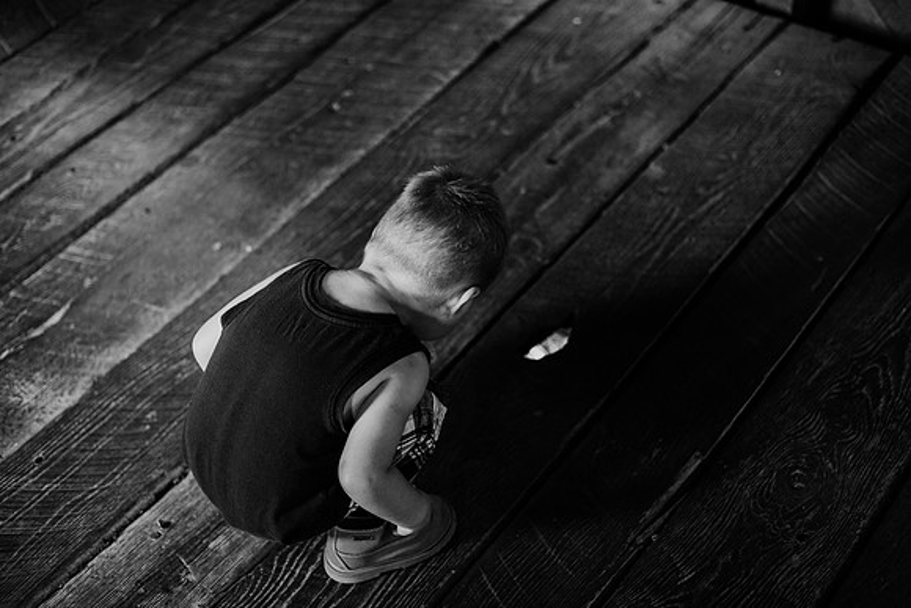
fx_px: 1266
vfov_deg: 27.0
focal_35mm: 50
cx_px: 456
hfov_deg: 39.6
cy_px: 304
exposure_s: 1/400
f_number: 2.2
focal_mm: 50
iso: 200
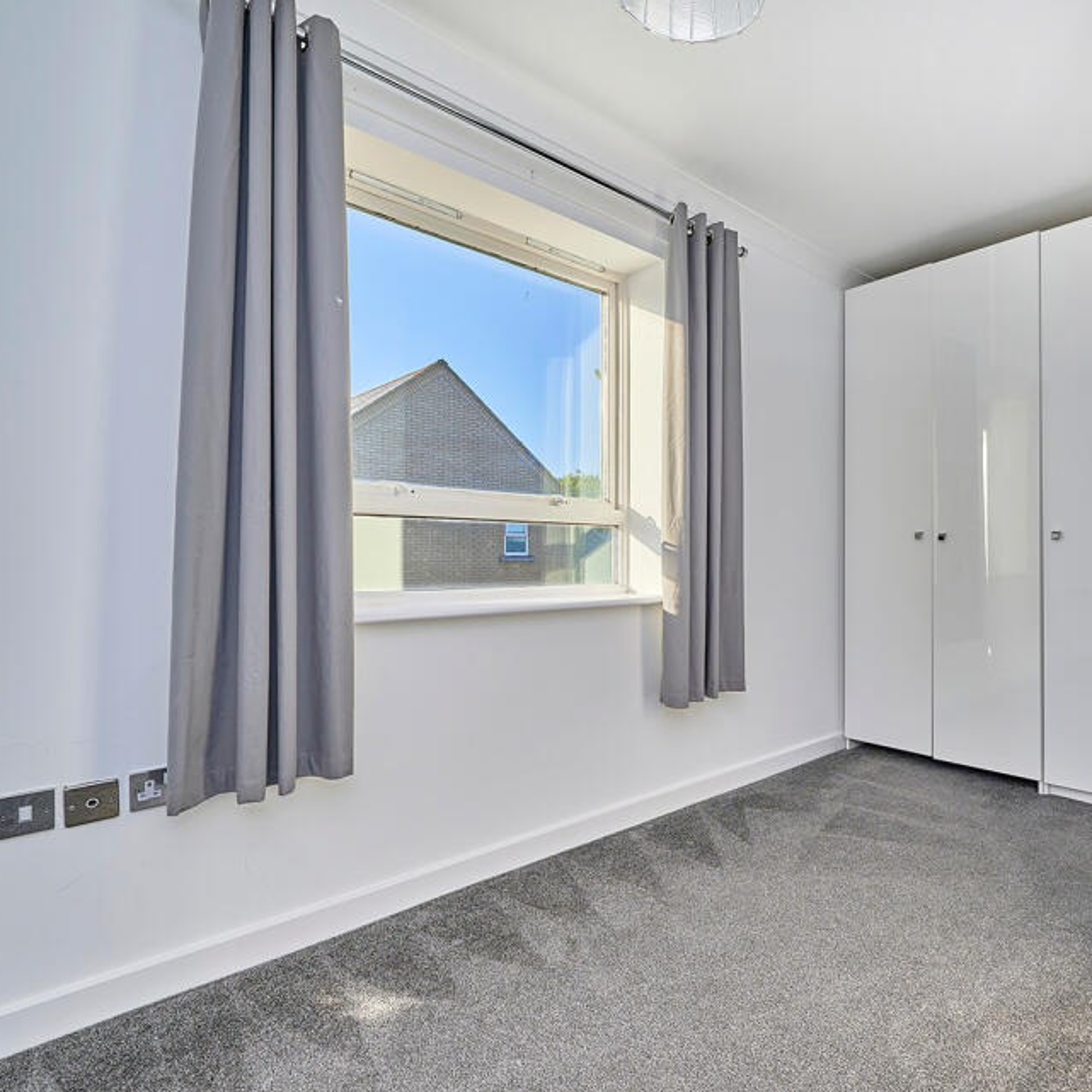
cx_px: 765
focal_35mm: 19
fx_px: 678
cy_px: 566
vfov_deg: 77.7
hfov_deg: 74.2
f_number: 8
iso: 100
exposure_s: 1/200
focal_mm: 14
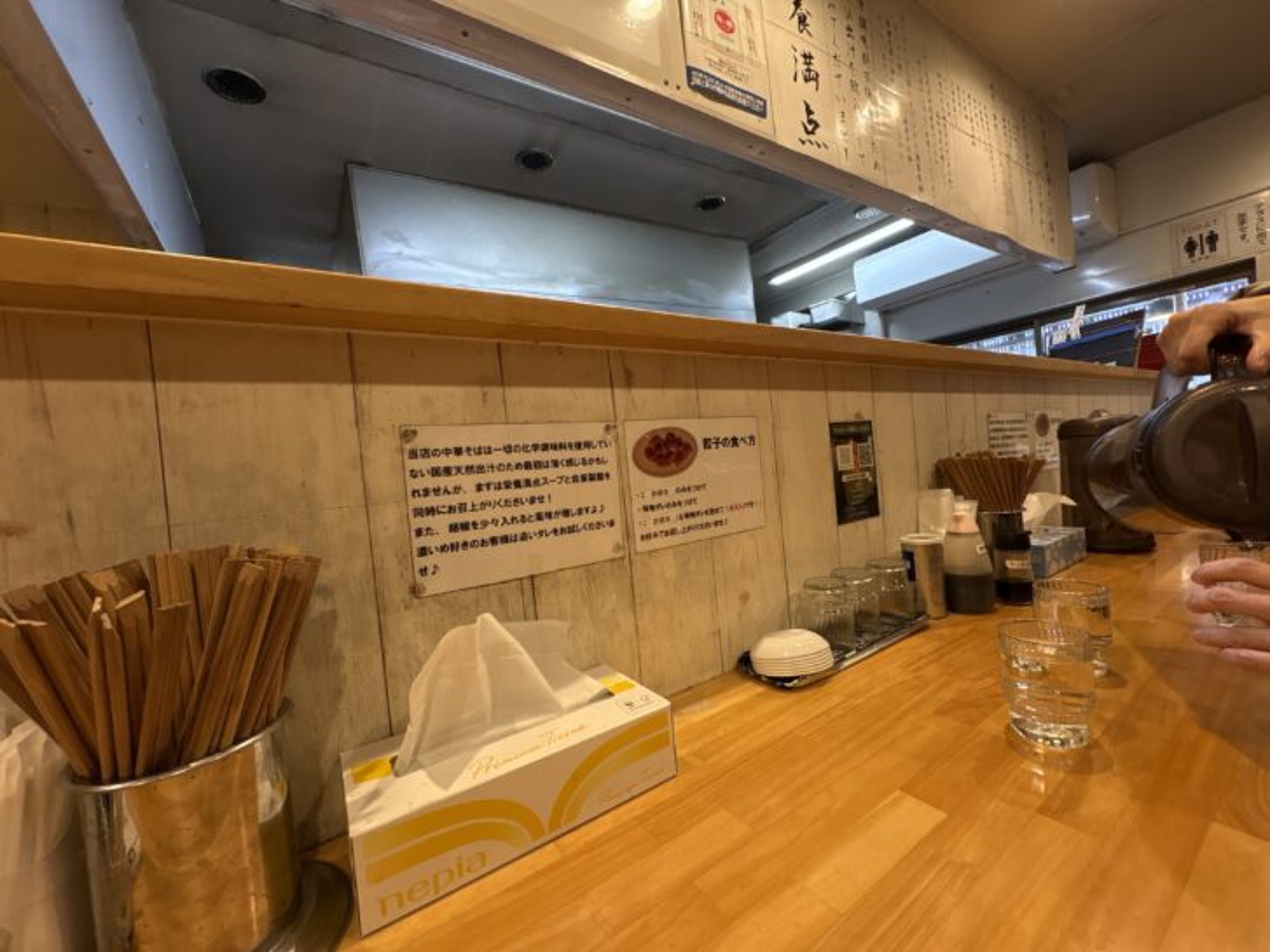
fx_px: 514
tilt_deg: -1.2
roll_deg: +5.0
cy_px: 476
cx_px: 635
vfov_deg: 85.7
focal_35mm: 14
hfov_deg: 102.1
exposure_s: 1/60
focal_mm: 2.22
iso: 250
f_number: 2.2
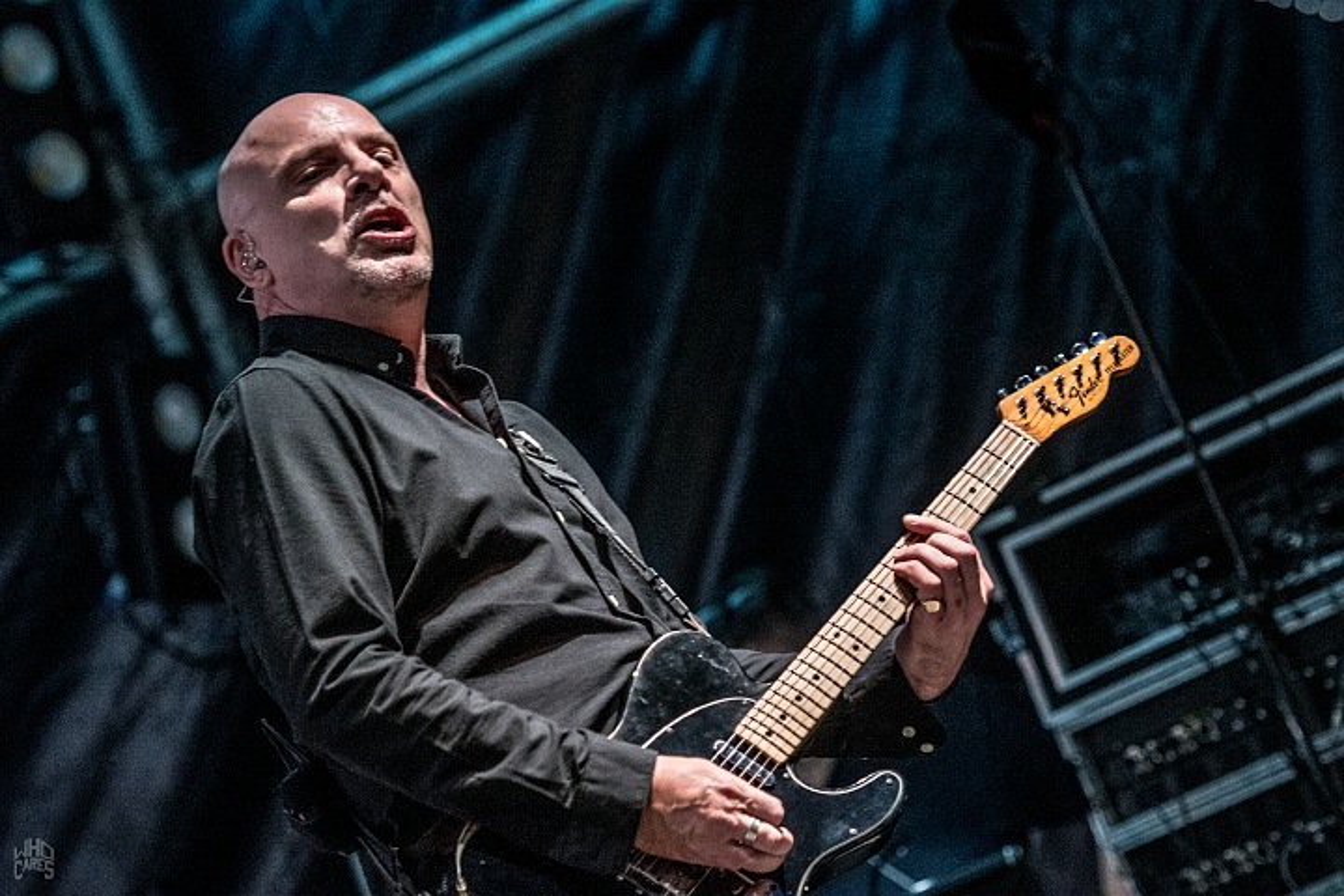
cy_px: 448
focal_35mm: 188
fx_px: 6999
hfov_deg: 11.0
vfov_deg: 7.3
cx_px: 672
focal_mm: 125
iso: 4000
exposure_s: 1/100
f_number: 2.8
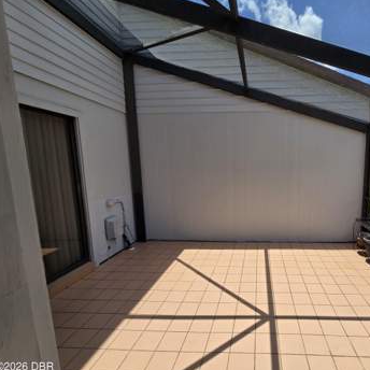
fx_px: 193
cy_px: 190
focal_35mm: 16
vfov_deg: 87.4
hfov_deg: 83.8
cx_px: 253
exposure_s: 1/1636
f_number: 2.2
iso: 50
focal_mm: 2.2
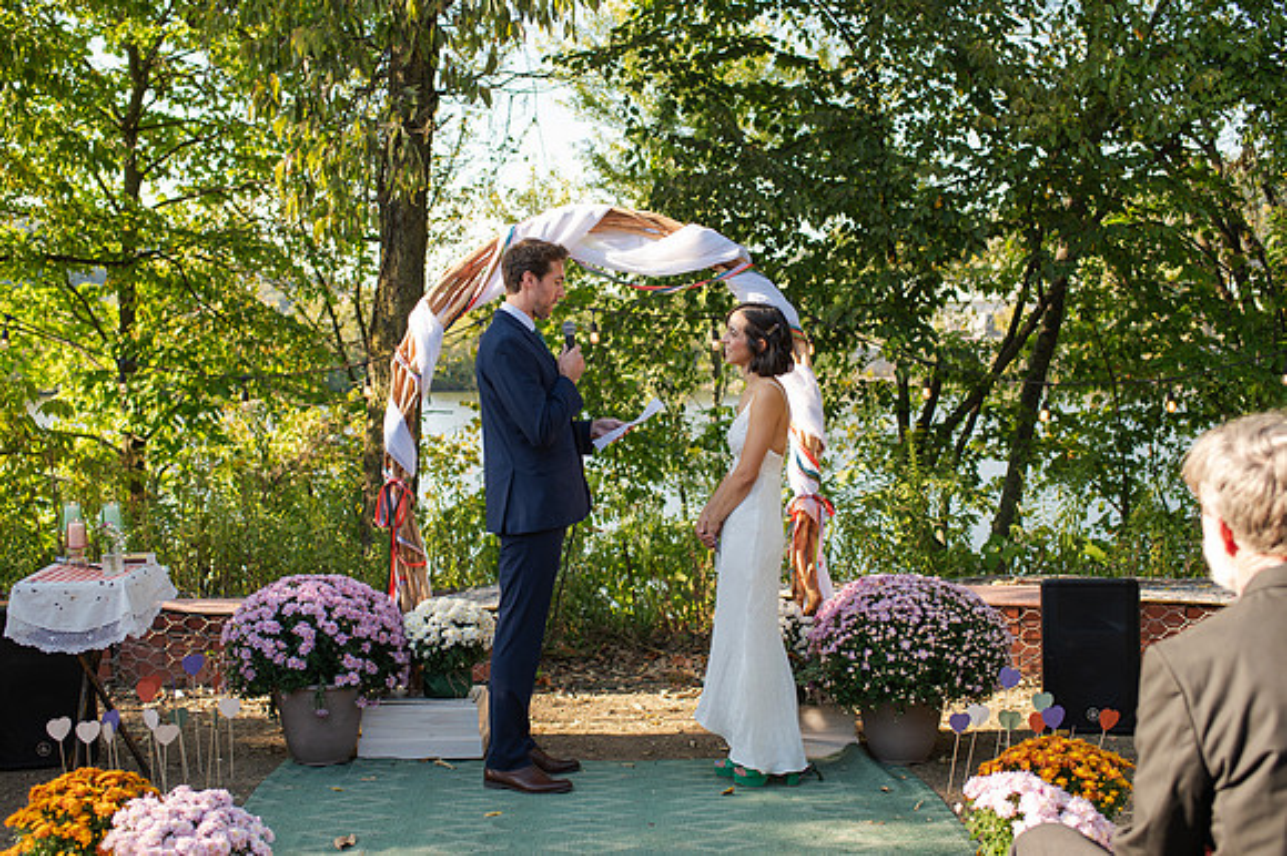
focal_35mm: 41
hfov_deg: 47.7
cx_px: 622
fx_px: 1455
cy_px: 431
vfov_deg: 32.8
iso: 220
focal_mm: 35
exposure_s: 1/800
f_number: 3.2
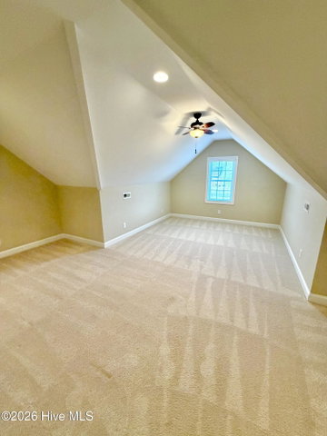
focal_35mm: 14
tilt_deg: -13.8
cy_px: 218
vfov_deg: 102.1
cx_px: 164
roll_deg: -1.1
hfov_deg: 85.7
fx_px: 176
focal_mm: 2.22
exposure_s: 1/60
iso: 320
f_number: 2.2
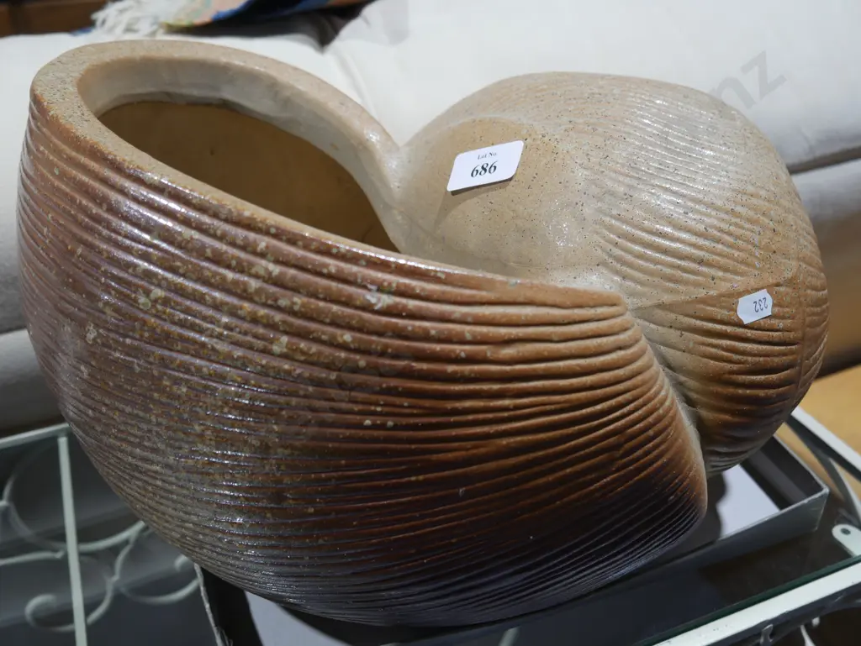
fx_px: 896
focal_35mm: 36
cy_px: 323
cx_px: 430
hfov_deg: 51.3
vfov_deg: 39.7
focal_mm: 18
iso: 250
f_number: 4
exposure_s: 1/60
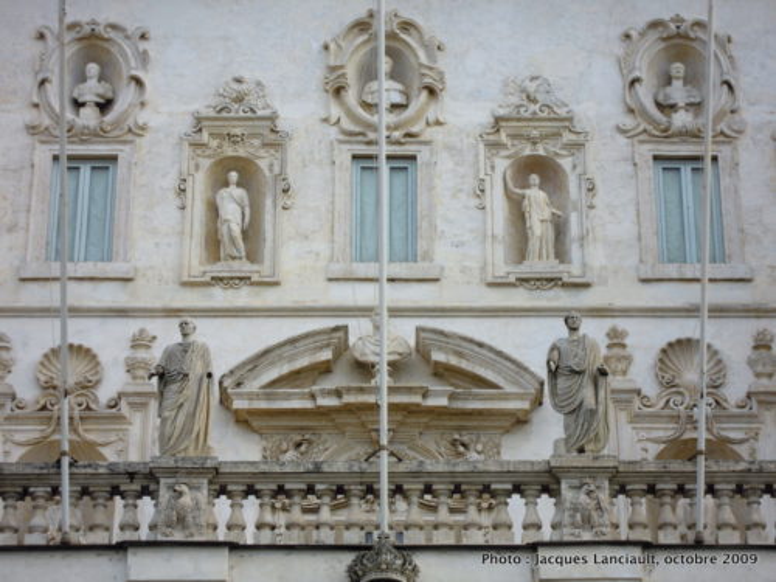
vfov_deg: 11.8
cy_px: 291
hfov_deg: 15.6
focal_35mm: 126
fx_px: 2825
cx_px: 388
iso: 100
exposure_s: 1/125
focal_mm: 22.6
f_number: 6.2
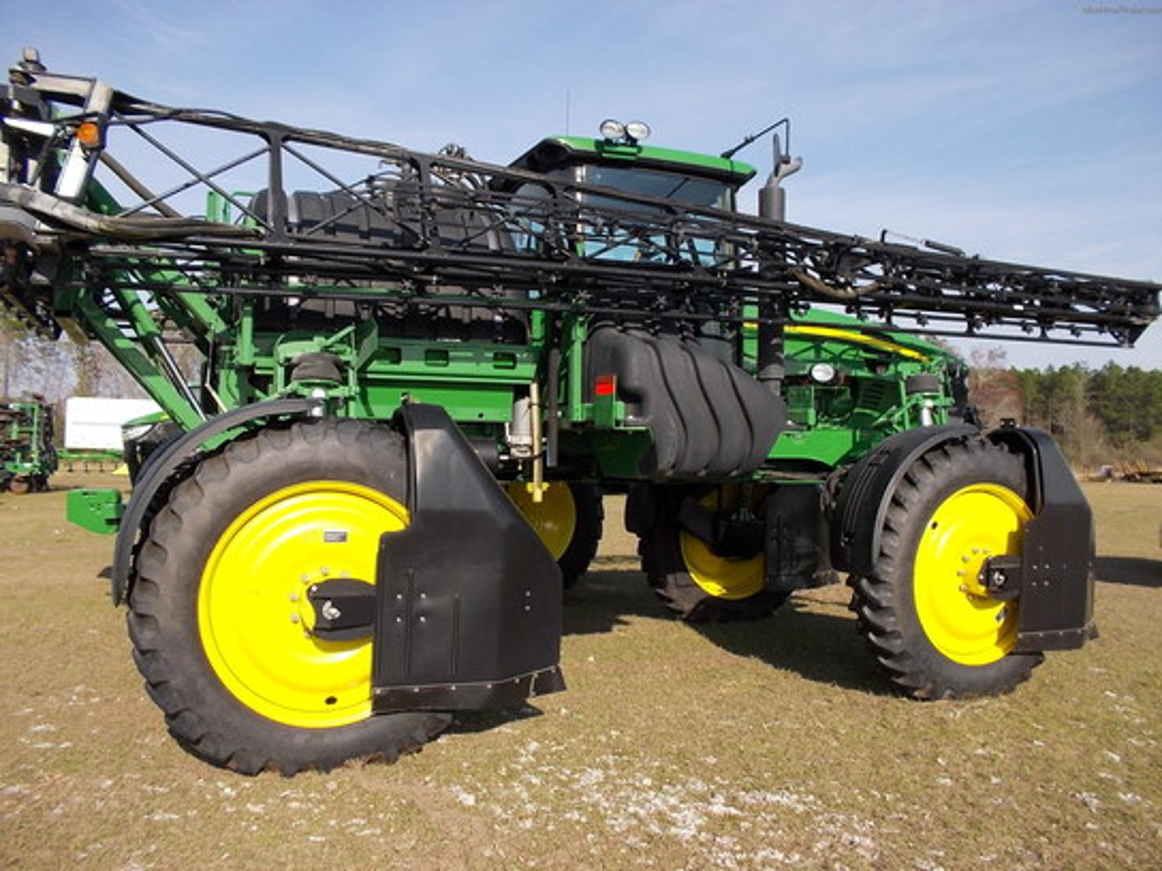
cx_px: 581
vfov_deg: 48.2
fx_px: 973
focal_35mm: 29
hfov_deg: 61.7
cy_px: 436
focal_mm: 4.1
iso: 80
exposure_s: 1/640
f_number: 3.3
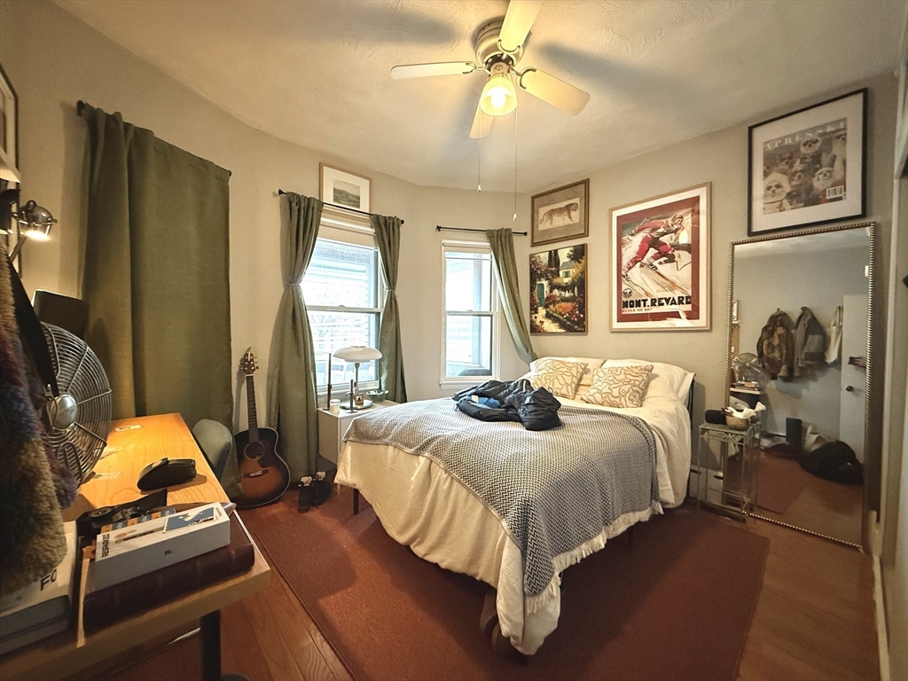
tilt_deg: -1.6
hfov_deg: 102.1
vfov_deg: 85.7
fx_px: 367
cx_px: 454
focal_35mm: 14
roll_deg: -0.8
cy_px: 340
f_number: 2.2
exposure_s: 1/60
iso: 800
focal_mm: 2.22
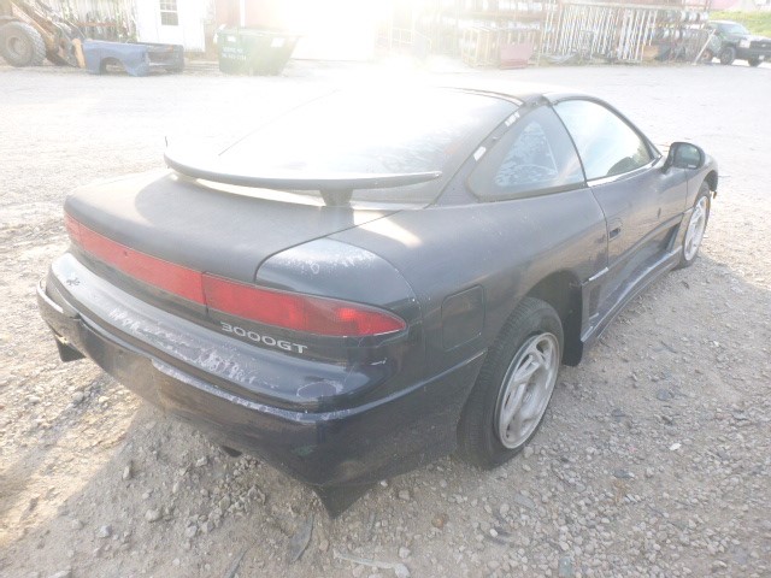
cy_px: 289
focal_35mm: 25
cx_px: 386
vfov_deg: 54.9
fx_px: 557
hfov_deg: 69.4
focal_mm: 4.5
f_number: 3.9
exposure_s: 1/60
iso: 160
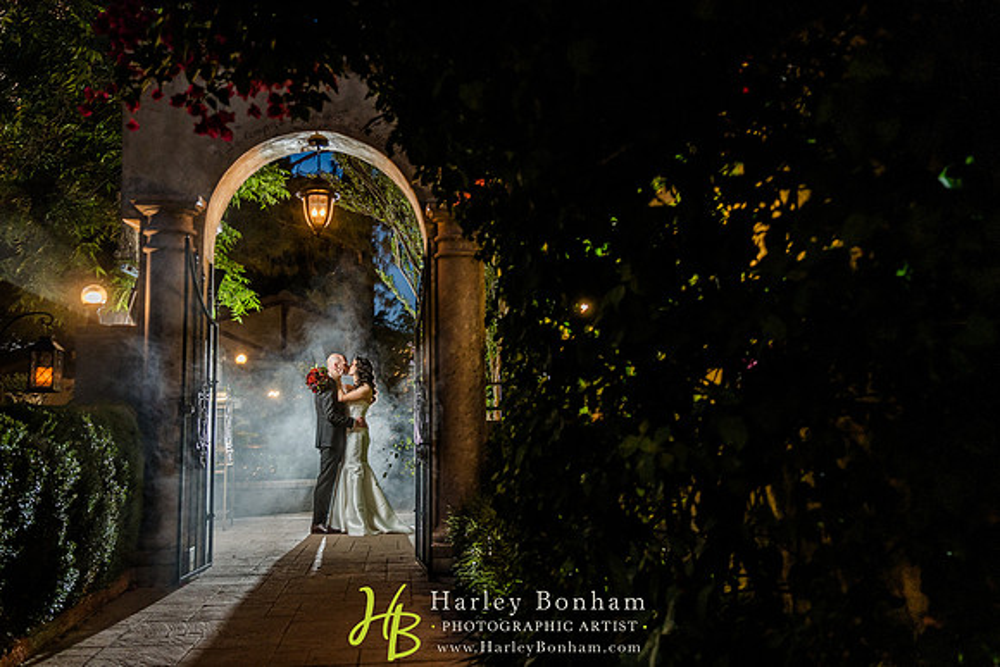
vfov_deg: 42.7
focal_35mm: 31
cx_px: 500
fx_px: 854
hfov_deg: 60.7
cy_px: 334
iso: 800
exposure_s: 1/80
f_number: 4
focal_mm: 29
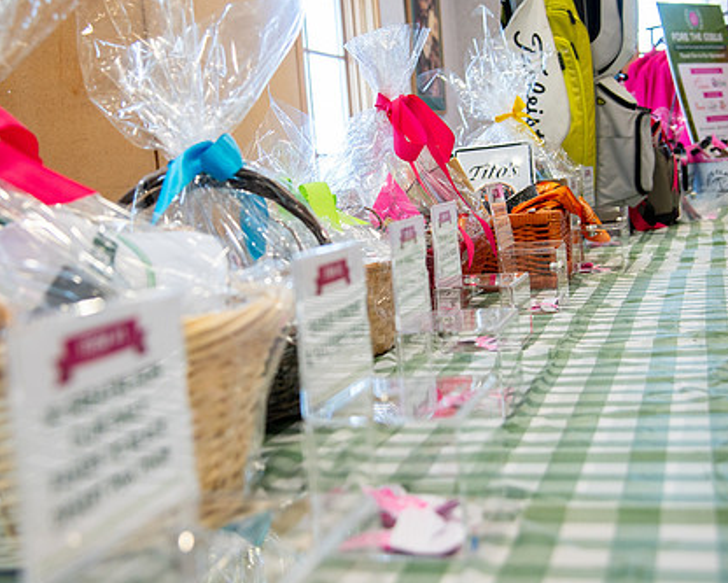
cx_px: 298
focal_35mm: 54
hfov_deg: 34.6
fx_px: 1164
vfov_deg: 28.1
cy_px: 248
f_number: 4
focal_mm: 38
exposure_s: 1/160
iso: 1000
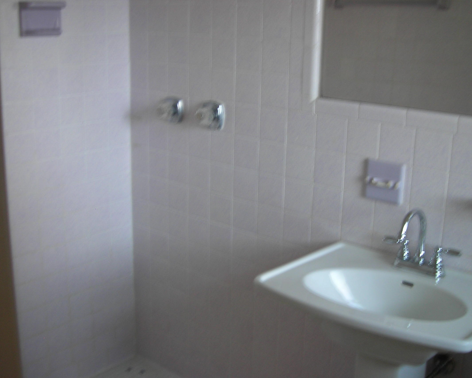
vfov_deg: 33.4
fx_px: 629
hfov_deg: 41.1
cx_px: 244
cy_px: 191
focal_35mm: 45
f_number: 3.2
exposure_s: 1/5.3
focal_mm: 6.3
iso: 50
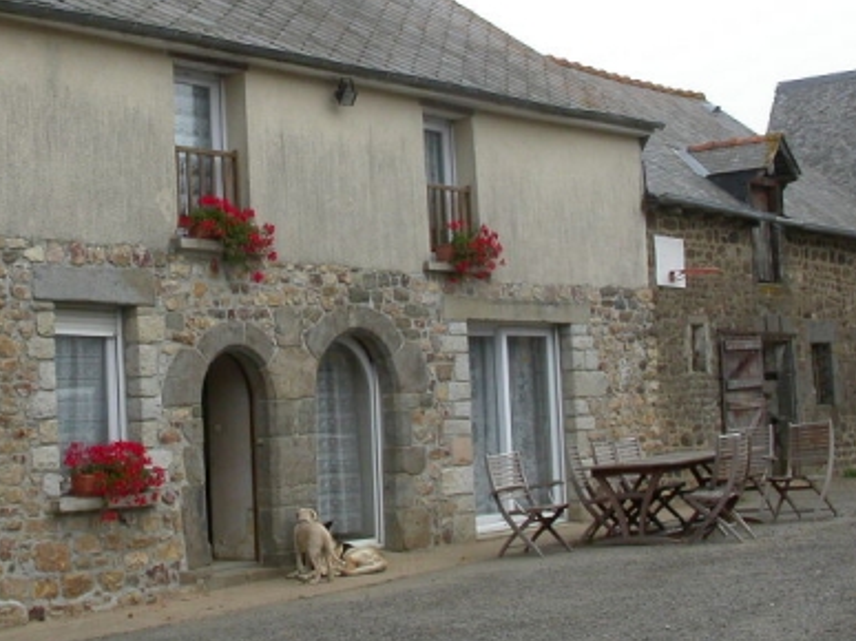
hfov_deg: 28.6
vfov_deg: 21.8
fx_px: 1656
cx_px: 241
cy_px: 177
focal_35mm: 67
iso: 100
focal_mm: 7.85
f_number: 6
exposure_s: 1/197
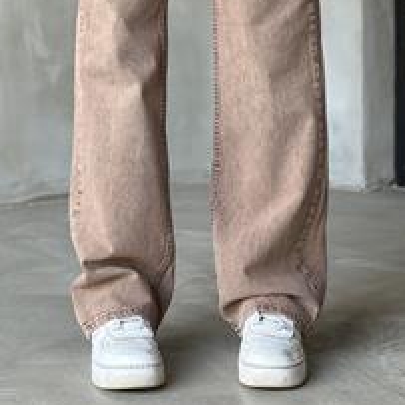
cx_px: 207
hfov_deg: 19.5
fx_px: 1178
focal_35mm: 89
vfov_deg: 19.0
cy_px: -4
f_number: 1.78
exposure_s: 1/60
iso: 320
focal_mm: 6.86
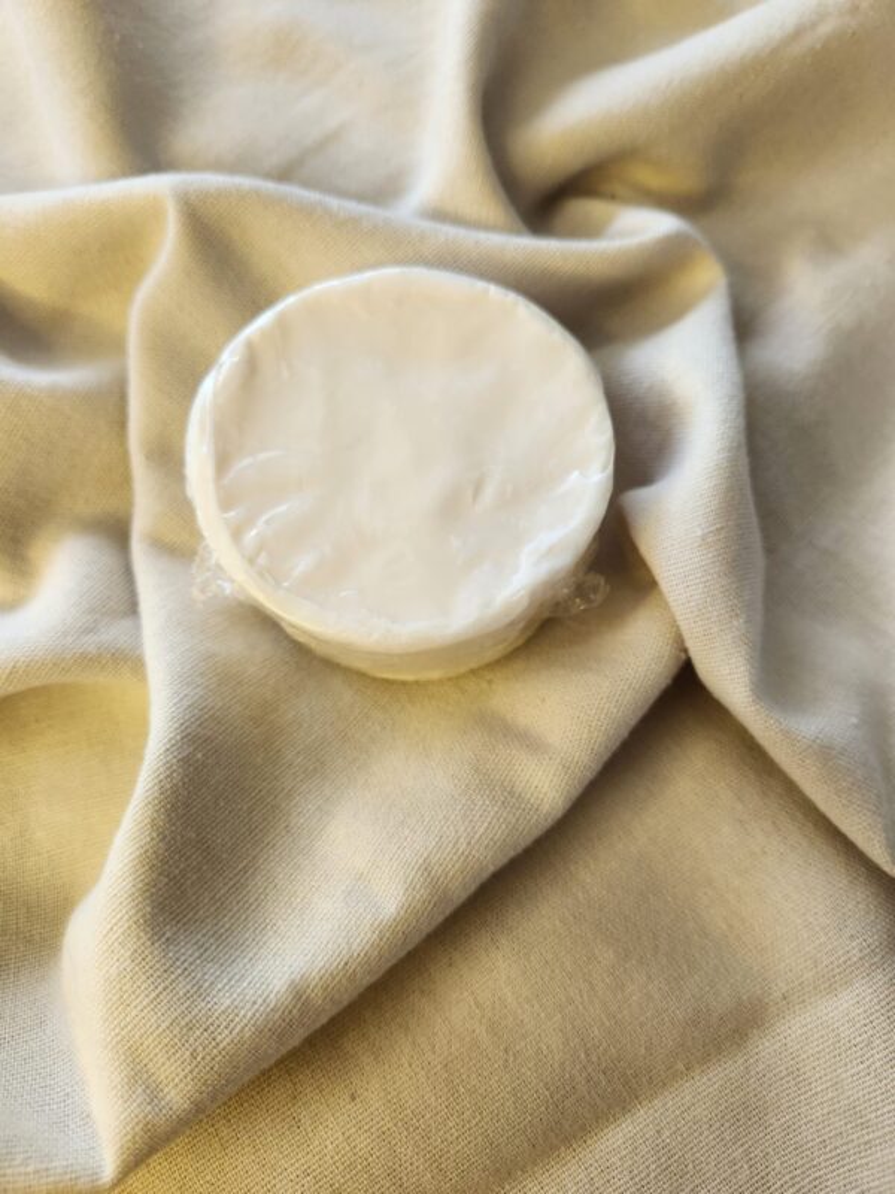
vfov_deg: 73.9
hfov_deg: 58.9
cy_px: 597
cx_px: 448
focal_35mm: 23
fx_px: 793
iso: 200
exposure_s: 1/180
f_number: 1.8
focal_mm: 5.4
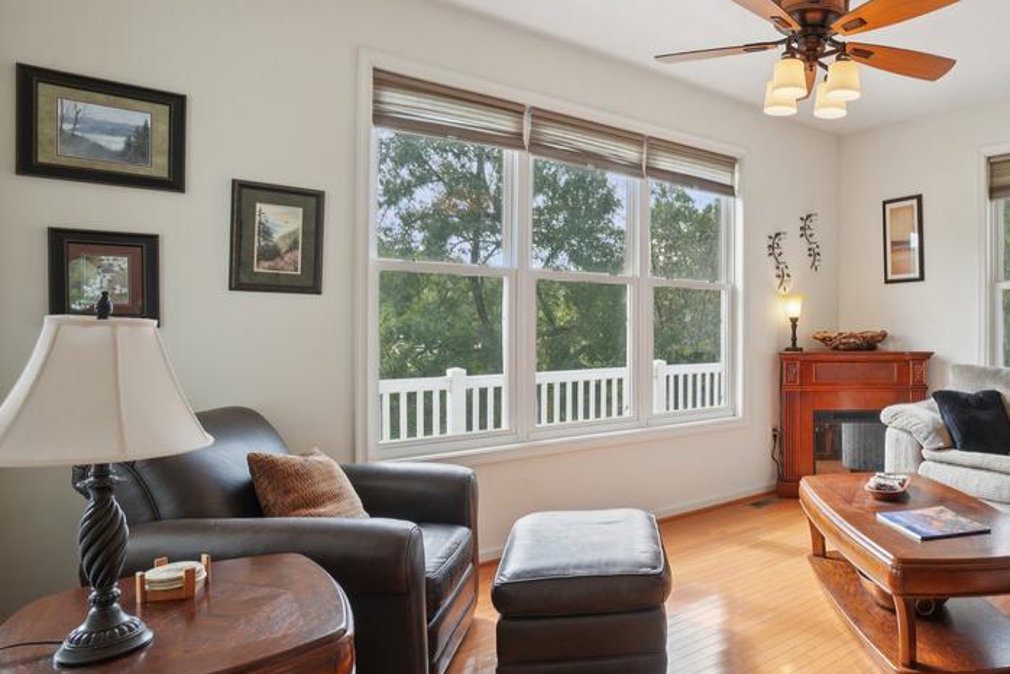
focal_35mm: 22
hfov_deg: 74.2
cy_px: 344
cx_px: 729
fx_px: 617
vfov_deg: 57.3
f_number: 7.1
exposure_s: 1/15
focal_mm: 10
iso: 100
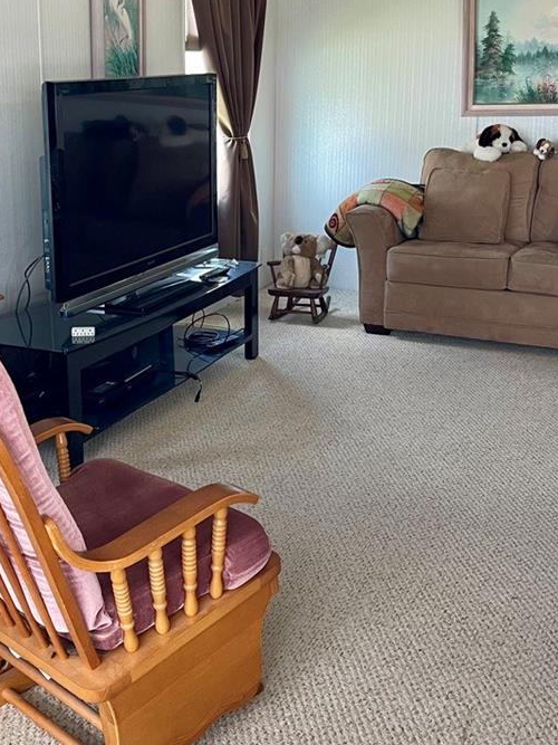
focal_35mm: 45
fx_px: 967
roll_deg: +0.7
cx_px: 232
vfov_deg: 41.9
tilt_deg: -13.5
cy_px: 307
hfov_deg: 32.1
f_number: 1.6
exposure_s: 1/90
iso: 125
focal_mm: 5.1
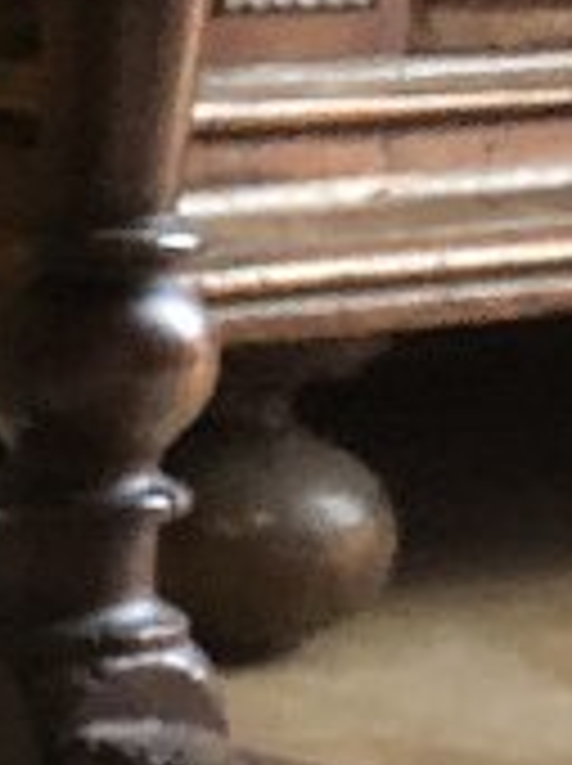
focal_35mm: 198
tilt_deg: -13.7
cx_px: -1419
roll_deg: +0.3
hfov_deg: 6.5
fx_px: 4373
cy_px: 900
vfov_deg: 9.9
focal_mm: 4
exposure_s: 1/9
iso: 100
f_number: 1.8
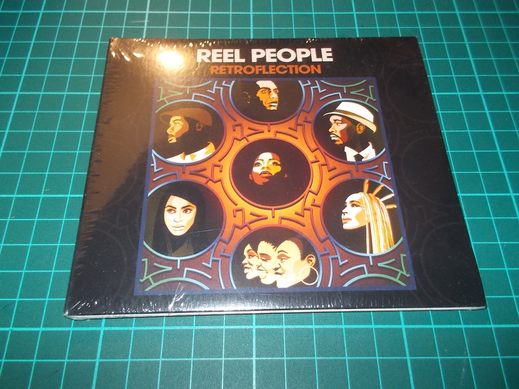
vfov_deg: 48.2
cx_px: 260
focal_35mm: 29
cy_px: 194
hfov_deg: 61.7
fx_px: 435
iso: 200
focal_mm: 4.1
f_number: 3.3
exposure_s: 1/30
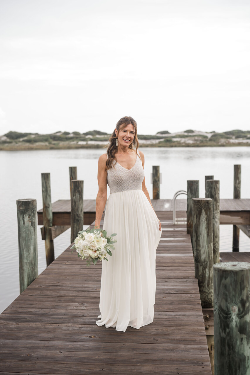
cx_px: 125
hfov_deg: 27.0
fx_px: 521
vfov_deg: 39.6
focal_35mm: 50
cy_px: 188
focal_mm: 50
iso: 50
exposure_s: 1/320
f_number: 3.2
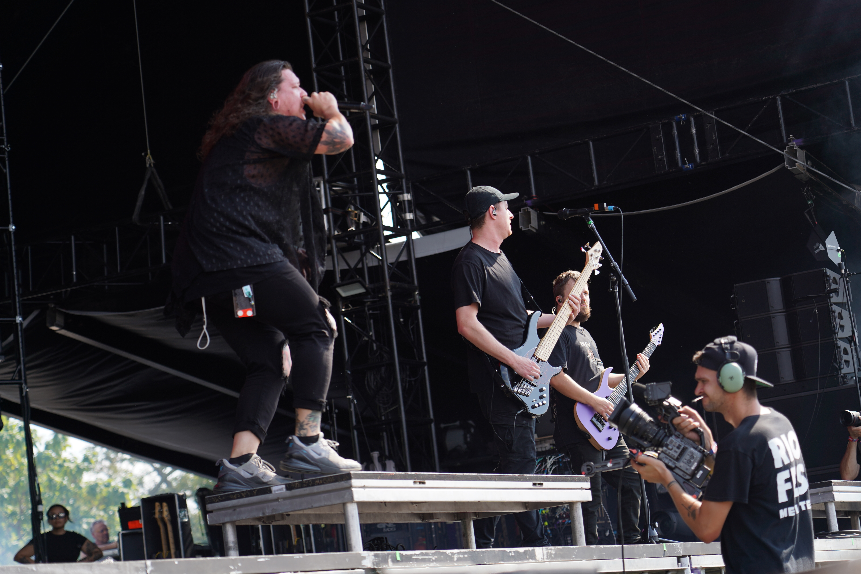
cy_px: 287
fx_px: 2511
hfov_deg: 19.5
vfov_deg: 13.0
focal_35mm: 105
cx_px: 430
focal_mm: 105
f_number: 4.5
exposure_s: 1/250
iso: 100
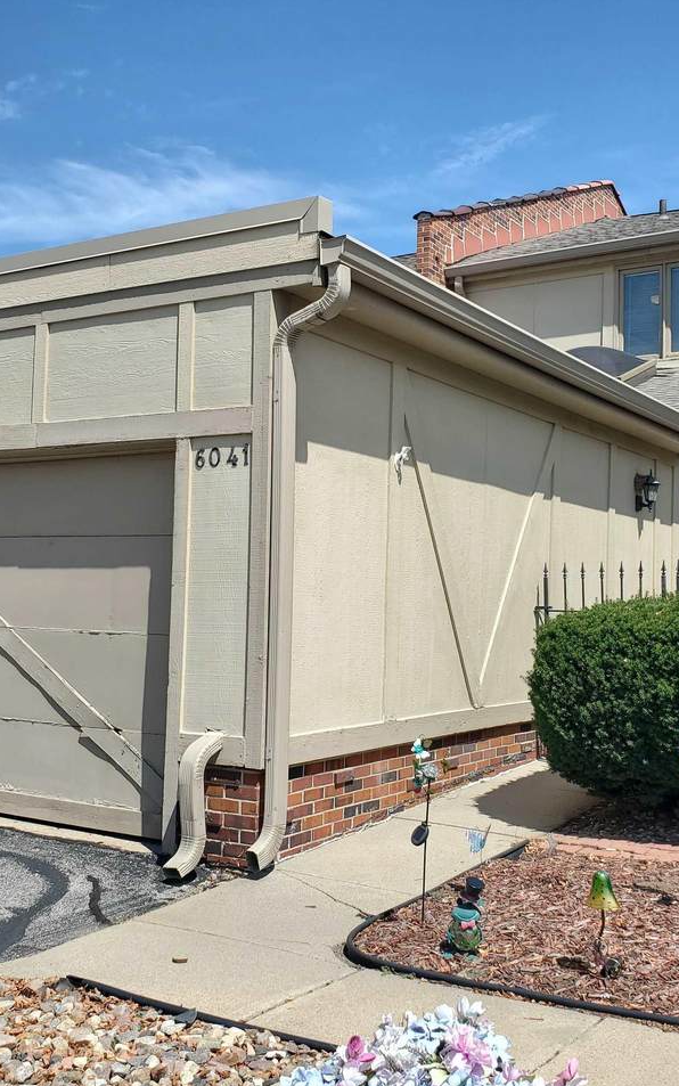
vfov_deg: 52.7
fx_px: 1095
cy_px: 542
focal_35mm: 37
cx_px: 378
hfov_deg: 34.4
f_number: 2.4
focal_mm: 4.3
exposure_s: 1/1554
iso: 50
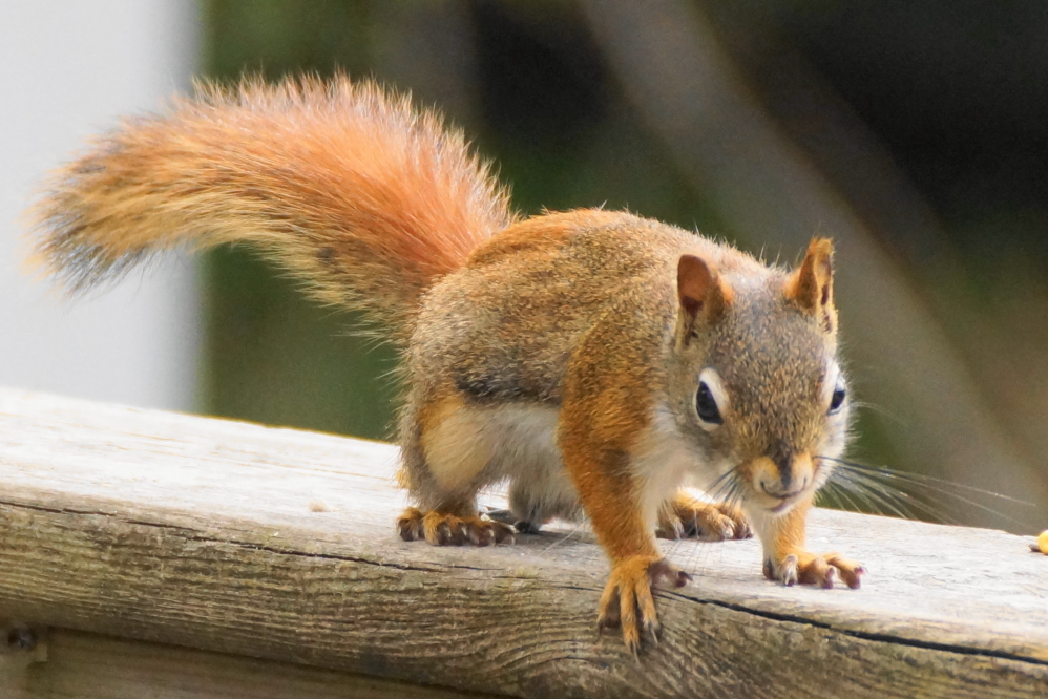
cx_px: 524
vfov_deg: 3.7
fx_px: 10919
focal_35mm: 375
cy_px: 350
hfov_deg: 5.5
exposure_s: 1/400
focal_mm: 250
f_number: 6.3
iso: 1000
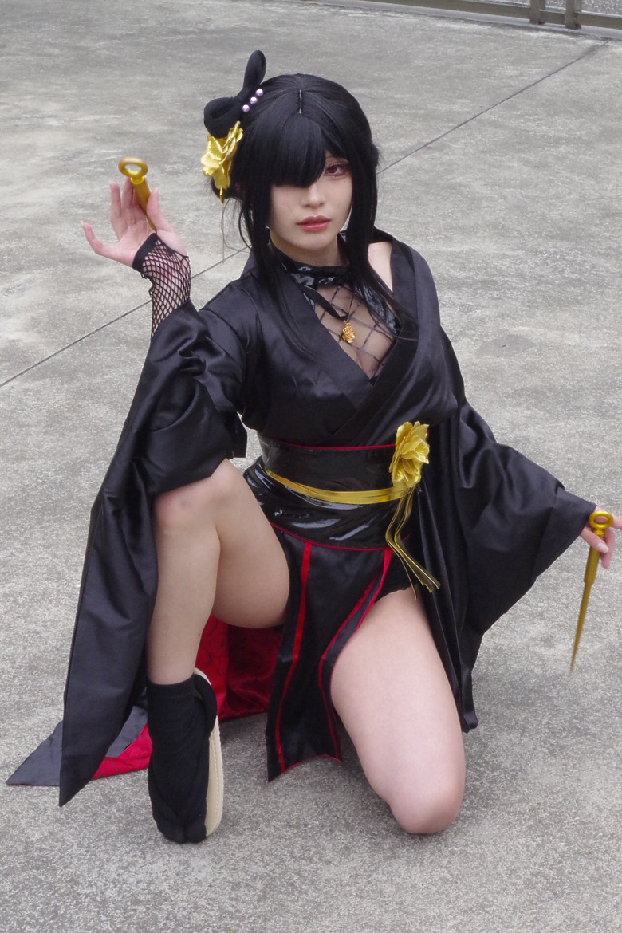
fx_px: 1944
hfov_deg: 18.2
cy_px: 466
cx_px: 311
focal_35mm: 75
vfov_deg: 27.0
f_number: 5.6
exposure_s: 1/40
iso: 3200
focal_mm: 50
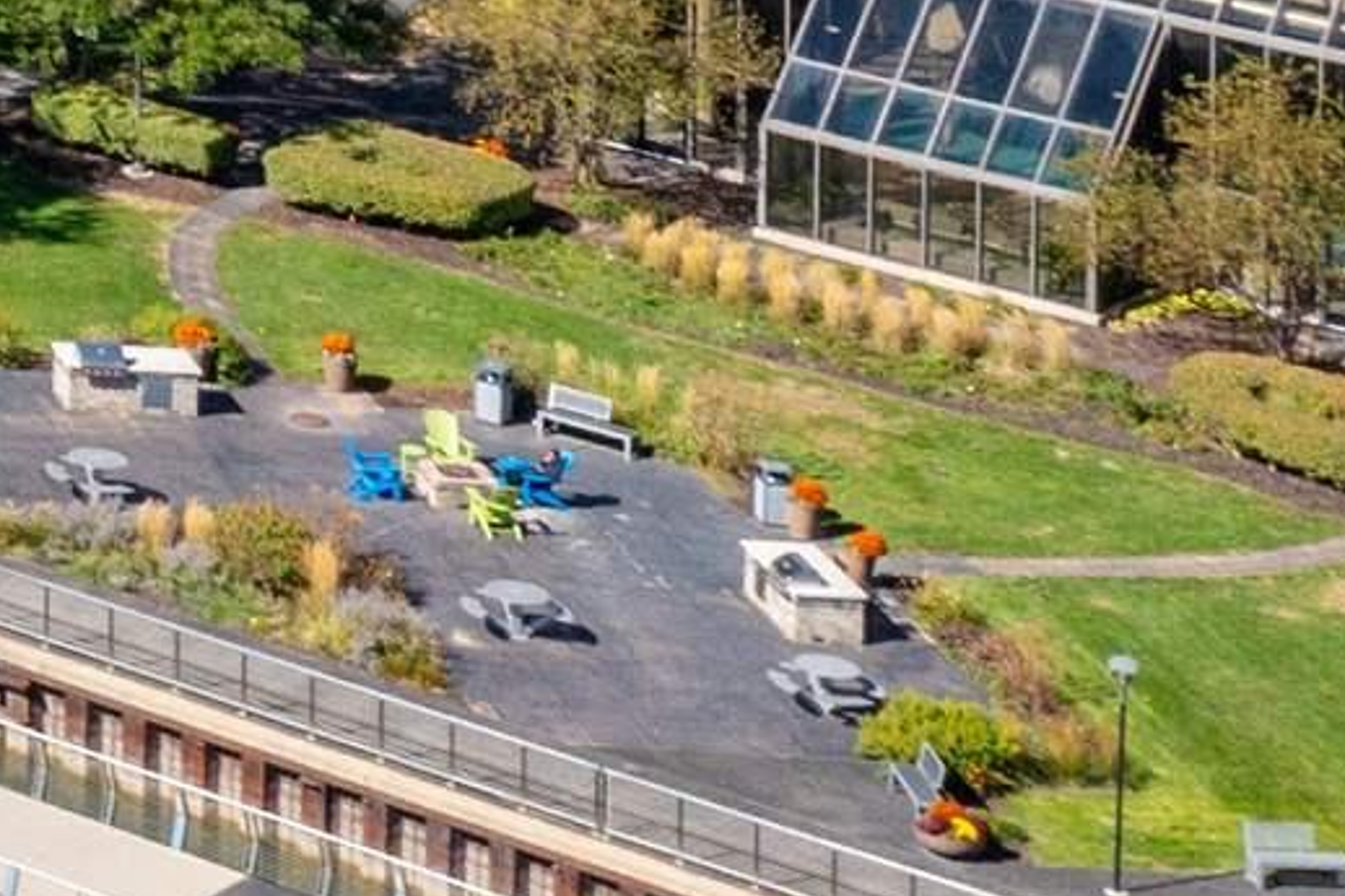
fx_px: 6200
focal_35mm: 166
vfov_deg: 7.4
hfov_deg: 10.1
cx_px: -2337
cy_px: -1711
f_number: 5.6
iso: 100
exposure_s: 1/400
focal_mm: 10.26
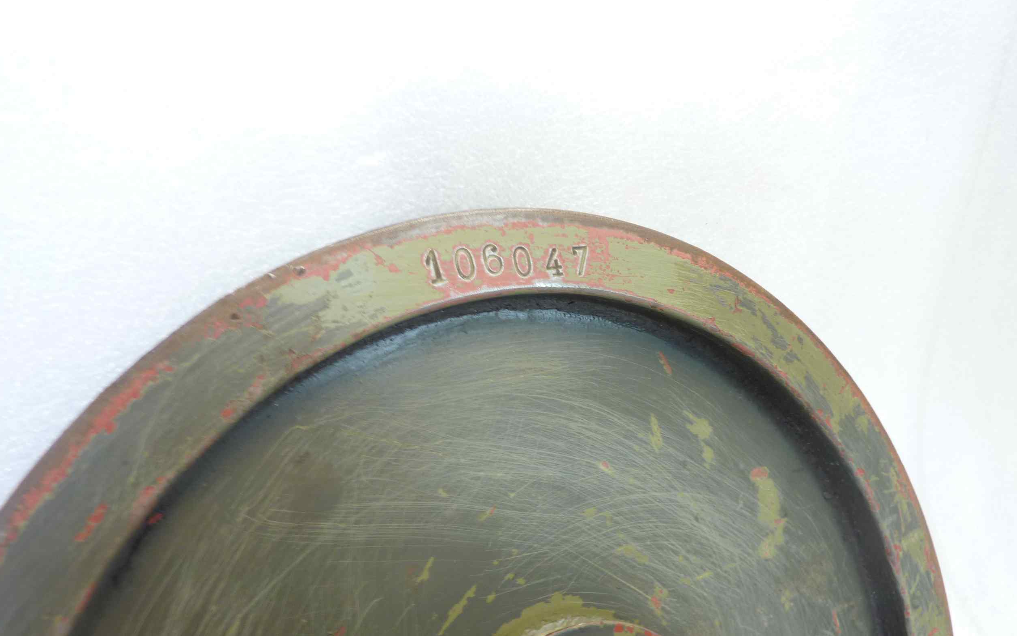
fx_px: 748
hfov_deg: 68.4
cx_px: 509
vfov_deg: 46.0
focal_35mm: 27
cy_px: 335
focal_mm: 4.1
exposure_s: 1/13
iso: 80
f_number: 3.3
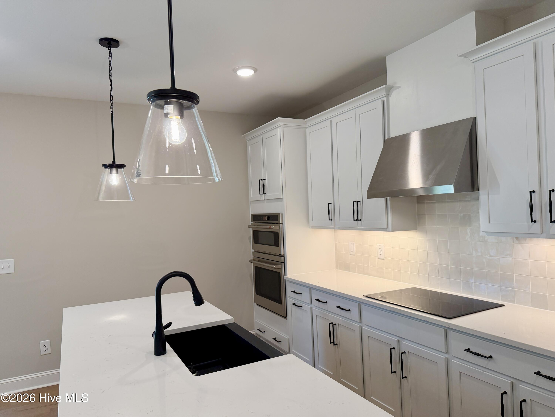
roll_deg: +1.9
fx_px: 385
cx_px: 278
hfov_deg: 71.6
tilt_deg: -0.3
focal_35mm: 24
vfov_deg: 56.8
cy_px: 208
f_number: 1.78
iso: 160
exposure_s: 1/210
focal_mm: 6.76
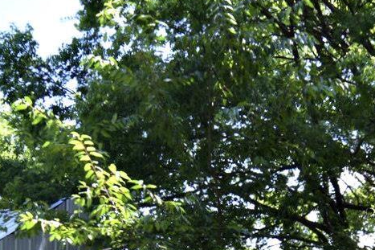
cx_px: 253
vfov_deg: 20.0
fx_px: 625
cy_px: 357
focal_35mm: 60
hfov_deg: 33.1
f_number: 4.5
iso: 64
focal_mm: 14
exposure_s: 1/80
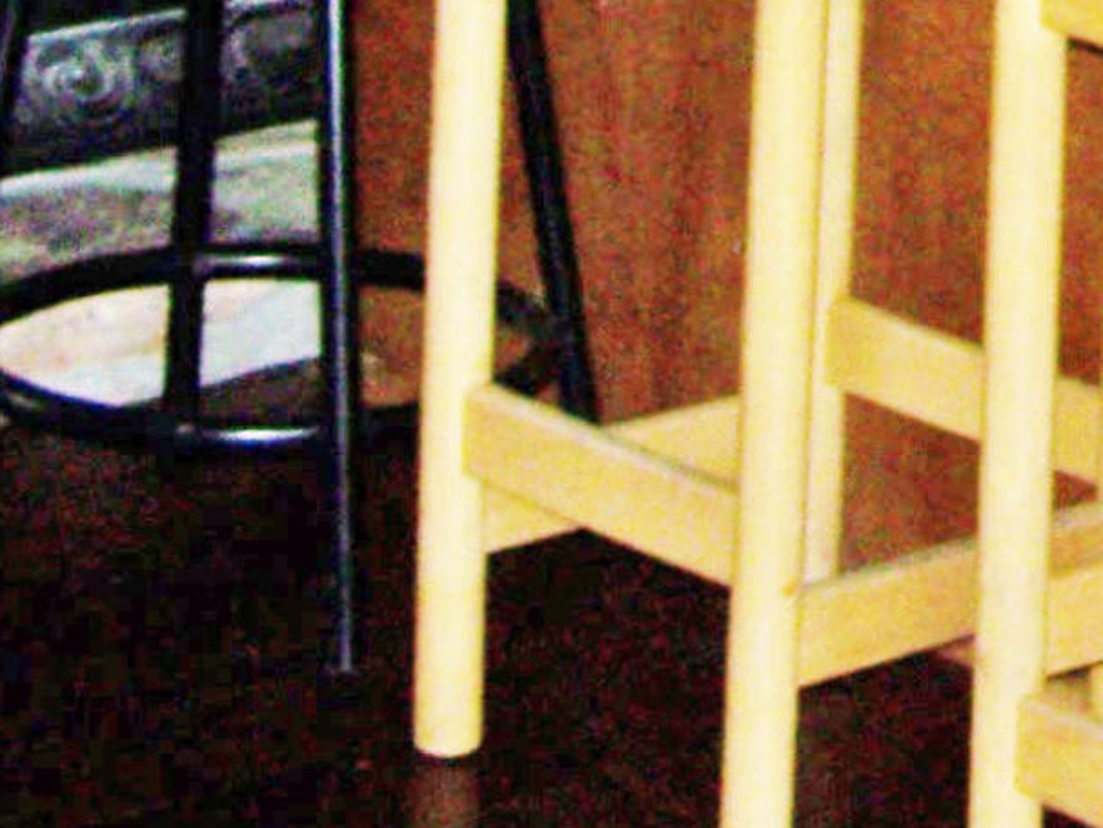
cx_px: 1824
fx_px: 5993
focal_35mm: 188
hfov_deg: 10.1
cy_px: -1137
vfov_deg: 7.4
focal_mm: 6.3
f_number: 2.8
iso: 80
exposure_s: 1/80
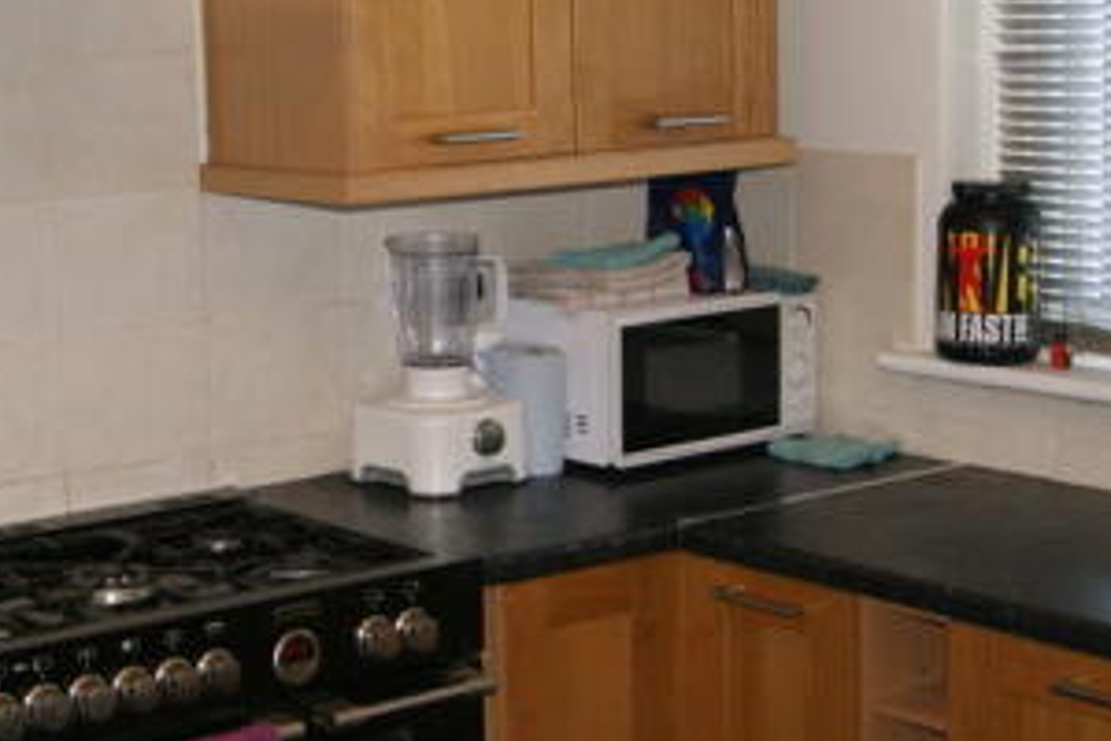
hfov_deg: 27.0
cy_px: 261
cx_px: 91
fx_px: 2222
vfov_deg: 18.9
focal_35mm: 72
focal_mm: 22
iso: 400
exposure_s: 1/60
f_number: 5.6
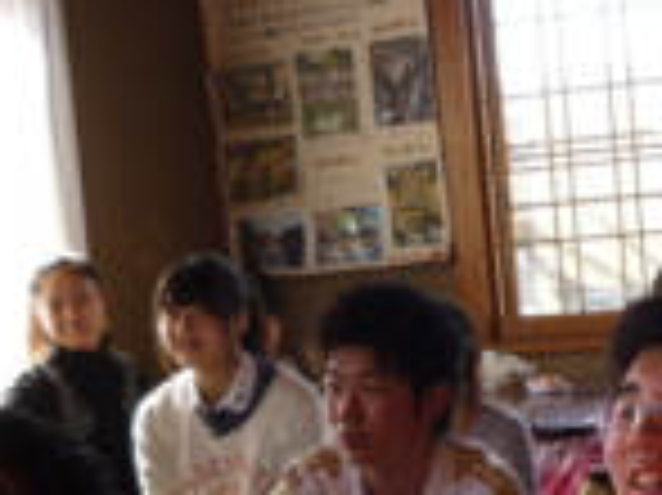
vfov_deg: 16.2
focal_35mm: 90
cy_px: 450
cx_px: 518
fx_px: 1720
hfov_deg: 21.5
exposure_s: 1/80
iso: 100
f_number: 2.8
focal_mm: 5.5
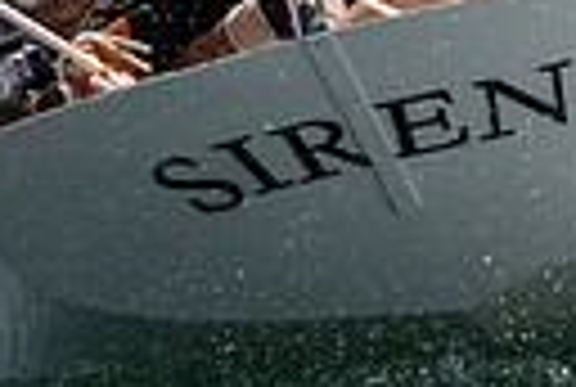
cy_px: -496
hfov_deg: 2.2
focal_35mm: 952
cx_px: 1048
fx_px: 15268
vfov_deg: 1.4
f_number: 5.6
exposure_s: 1/2500
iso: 320
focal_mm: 120
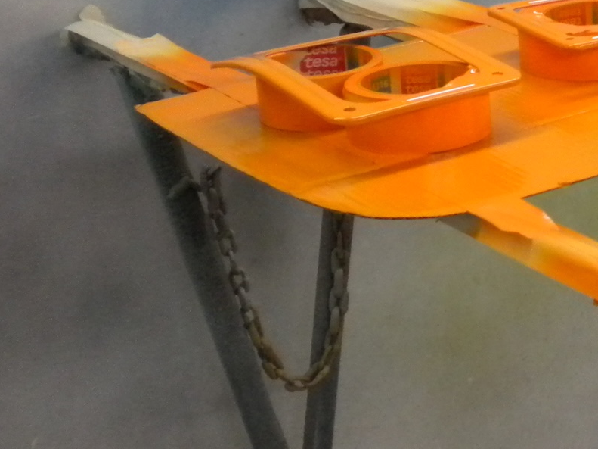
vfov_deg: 17.3
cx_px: 627
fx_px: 1468
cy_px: 110
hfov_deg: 22.0
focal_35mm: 85
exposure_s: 1/318
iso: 400
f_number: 3.1
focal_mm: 6.3
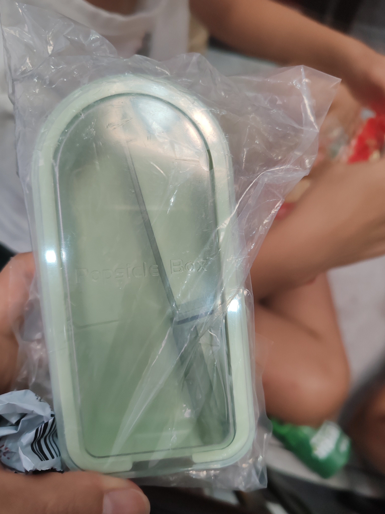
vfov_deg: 65.3
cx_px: 192
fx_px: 400
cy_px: 257
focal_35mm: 27
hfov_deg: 51.4
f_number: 1.9
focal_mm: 6.12
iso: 800
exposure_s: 1/50
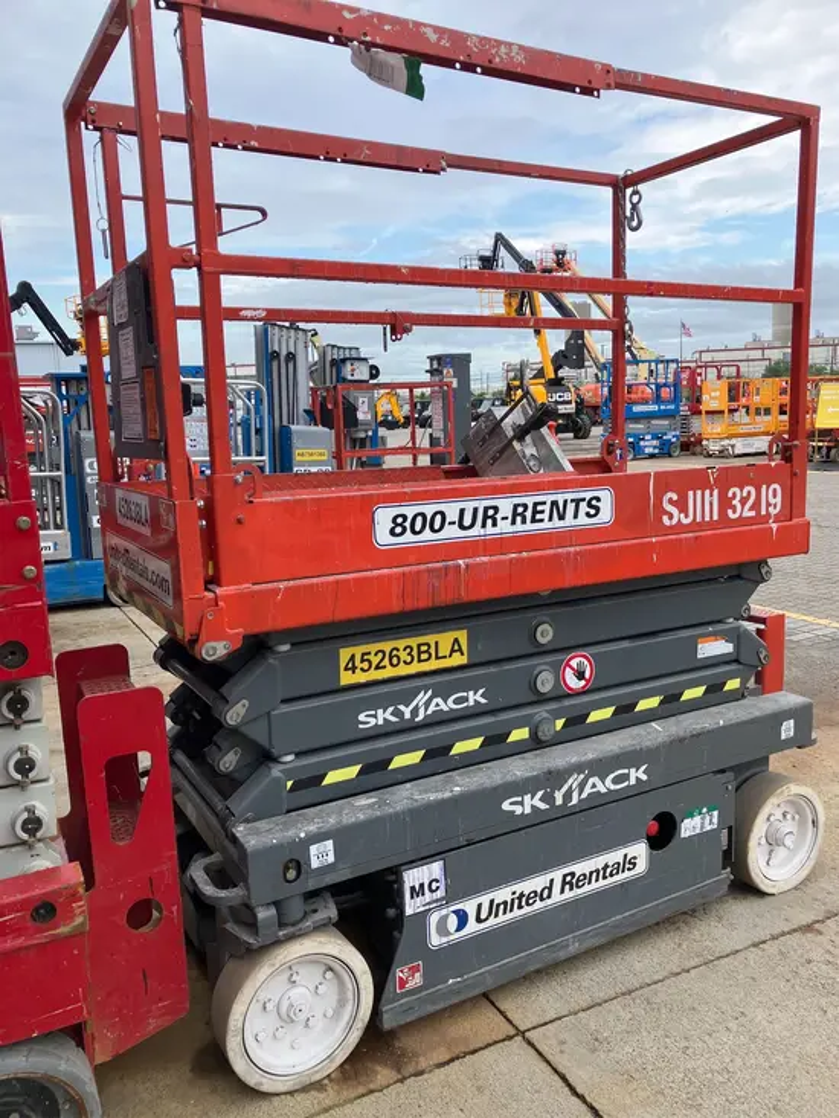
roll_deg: +3.6
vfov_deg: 63.4
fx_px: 905
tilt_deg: -5.6
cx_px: 420
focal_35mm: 28
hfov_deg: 49.8
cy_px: 559
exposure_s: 1/714
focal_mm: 3.99
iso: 32
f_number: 1.8
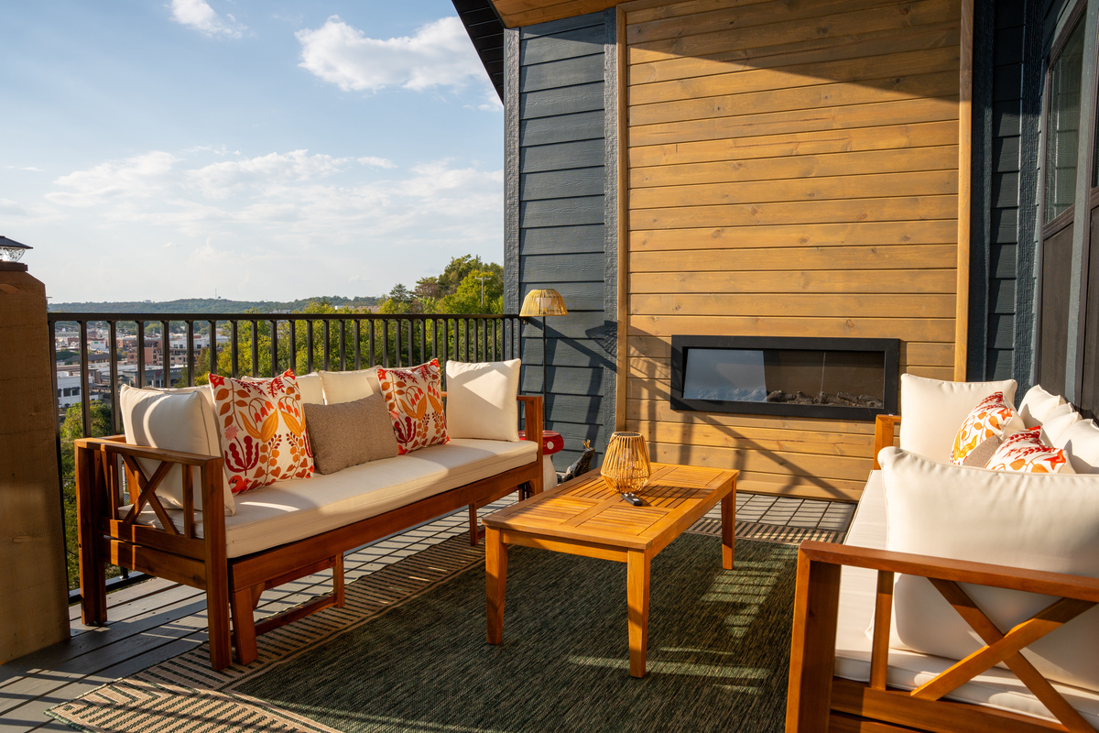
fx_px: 733
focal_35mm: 24
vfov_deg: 53.1
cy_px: 366
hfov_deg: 73.7
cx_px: 550
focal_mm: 24
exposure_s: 1/800
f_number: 8
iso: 250
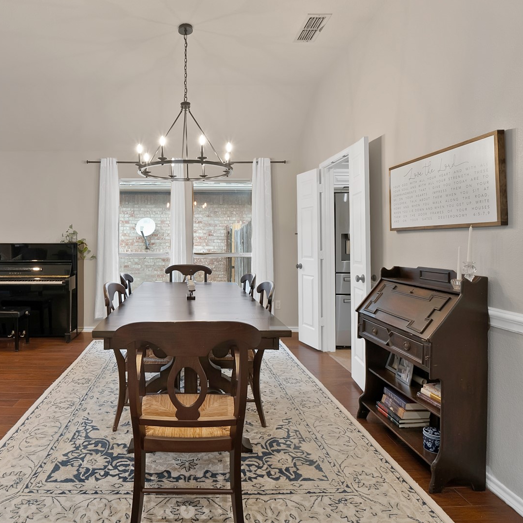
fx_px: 325
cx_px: 178
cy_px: 237
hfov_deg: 75.4
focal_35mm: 19
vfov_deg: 77.5
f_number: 9
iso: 640
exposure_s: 1/2.5
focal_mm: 12
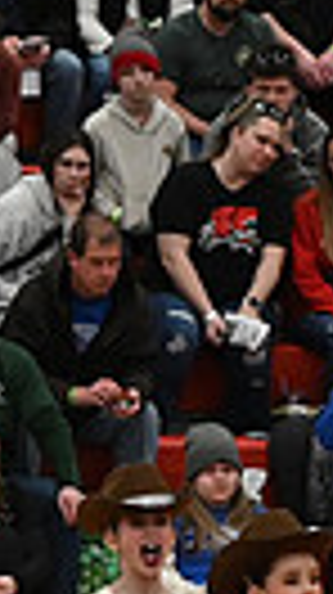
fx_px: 7586
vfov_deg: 4.5
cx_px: -801
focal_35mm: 482
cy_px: 799
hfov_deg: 2.5
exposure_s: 1/400
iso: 3200
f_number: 4
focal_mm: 70
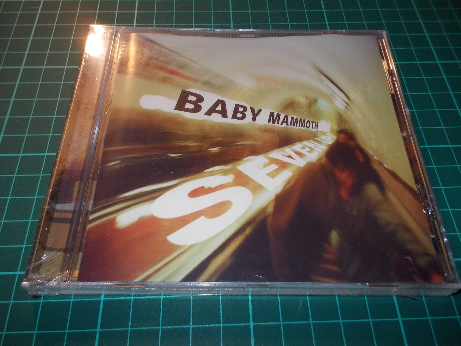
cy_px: 173
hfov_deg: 61.7
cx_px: 230
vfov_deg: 48.2
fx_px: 386
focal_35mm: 29
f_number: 3.3
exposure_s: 1/30
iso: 200
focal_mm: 4.1
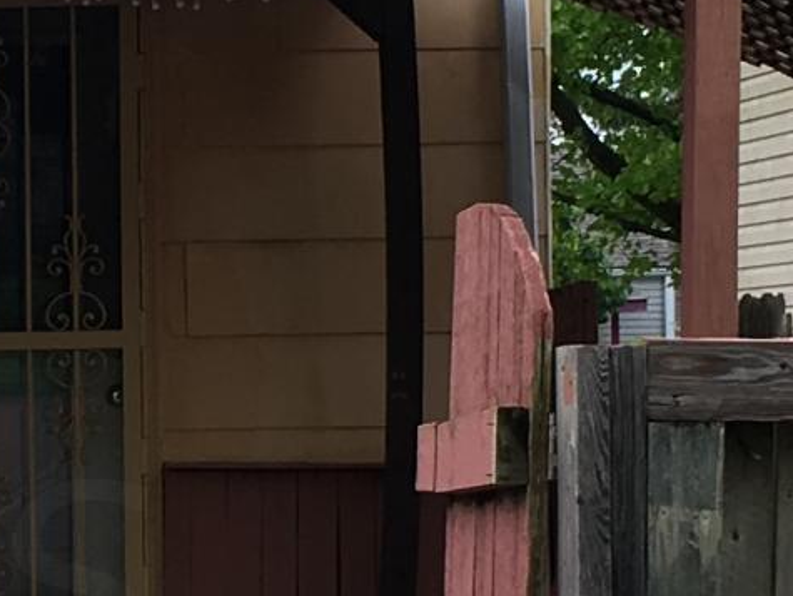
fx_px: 4195
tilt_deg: -1.0
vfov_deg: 8.1
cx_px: -349
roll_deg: +0.4
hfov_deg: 10.5
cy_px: 581
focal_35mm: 183
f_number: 2.2
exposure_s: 1/323
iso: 25
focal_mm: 4.15
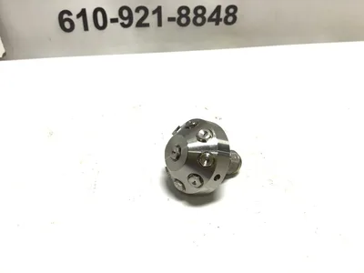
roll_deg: +0.3
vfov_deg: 45.4
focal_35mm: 31
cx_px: 182
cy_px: 136
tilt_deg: -35.7
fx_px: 326
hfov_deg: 58.4
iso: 25
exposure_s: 1/129
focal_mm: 3.3
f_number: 2.4
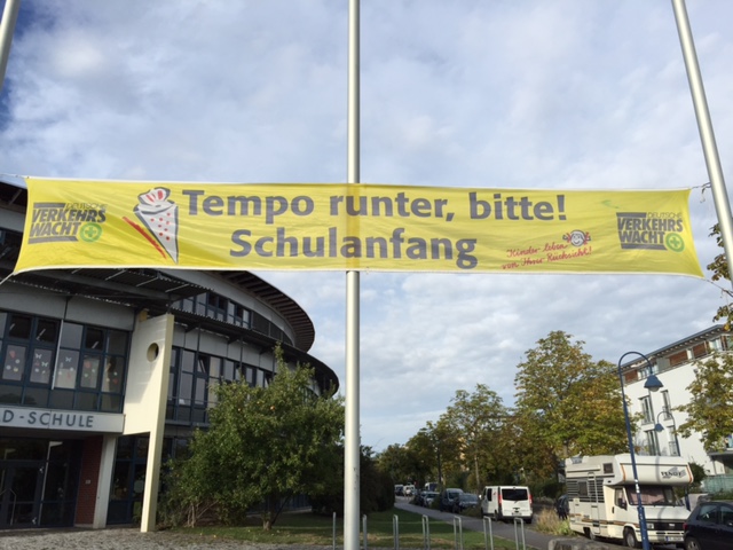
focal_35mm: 29
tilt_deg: +19.0
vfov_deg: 48.2
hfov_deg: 61.7
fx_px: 614
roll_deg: +0.4
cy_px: 275
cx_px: 366
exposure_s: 1/2083
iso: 32
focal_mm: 4.15
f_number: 2.2
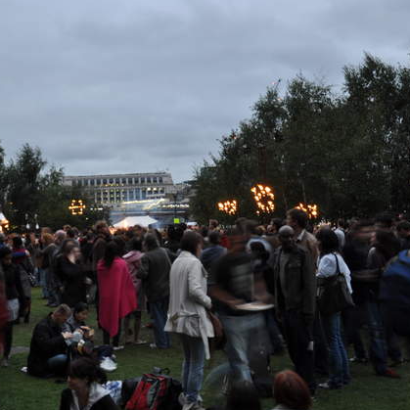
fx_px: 652
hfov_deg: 34.6
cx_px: 141
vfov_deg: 34.9
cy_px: 206
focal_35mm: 49
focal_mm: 25
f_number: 4
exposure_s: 1/4
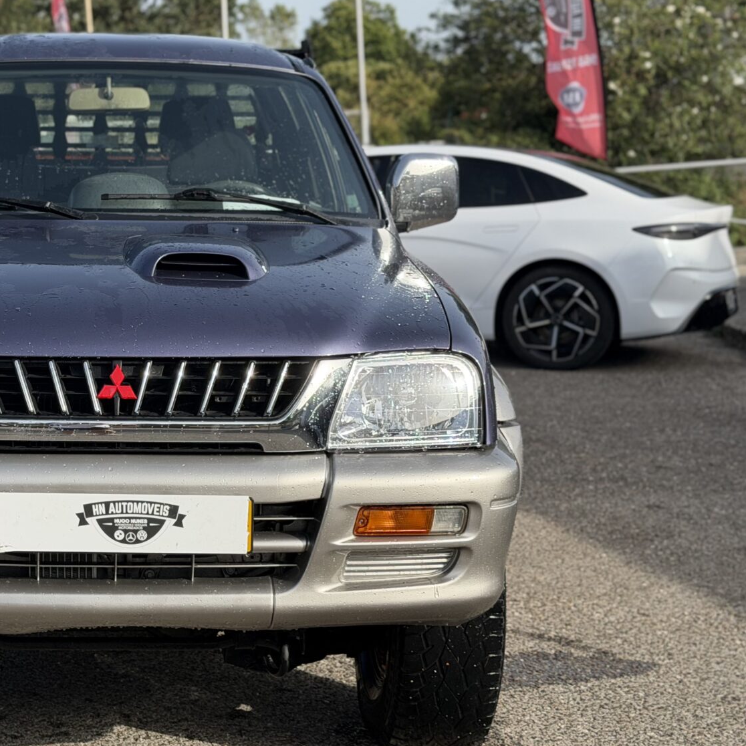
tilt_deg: -4.0
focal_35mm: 73
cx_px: 138
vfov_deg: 23.7
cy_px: 330
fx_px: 1780
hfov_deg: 23.3
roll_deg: +3.5
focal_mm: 6.76
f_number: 1.78
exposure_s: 1/2577
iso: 80
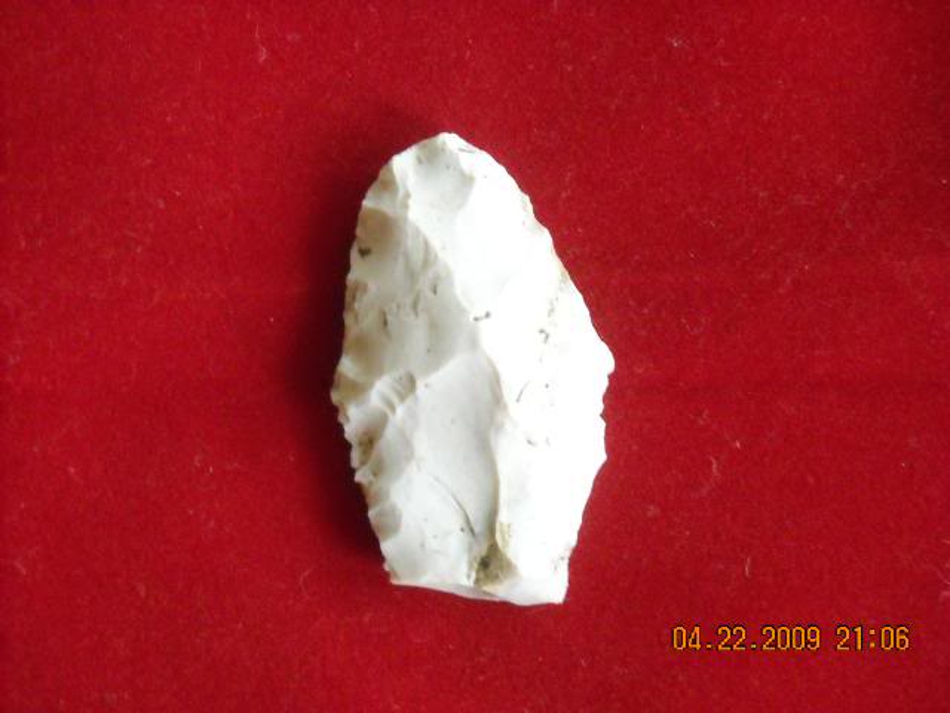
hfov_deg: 18.7
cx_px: 475
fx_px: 2882
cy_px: 356
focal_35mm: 105
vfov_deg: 14.1
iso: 800
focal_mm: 17.1
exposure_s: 1/18
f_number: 4.7
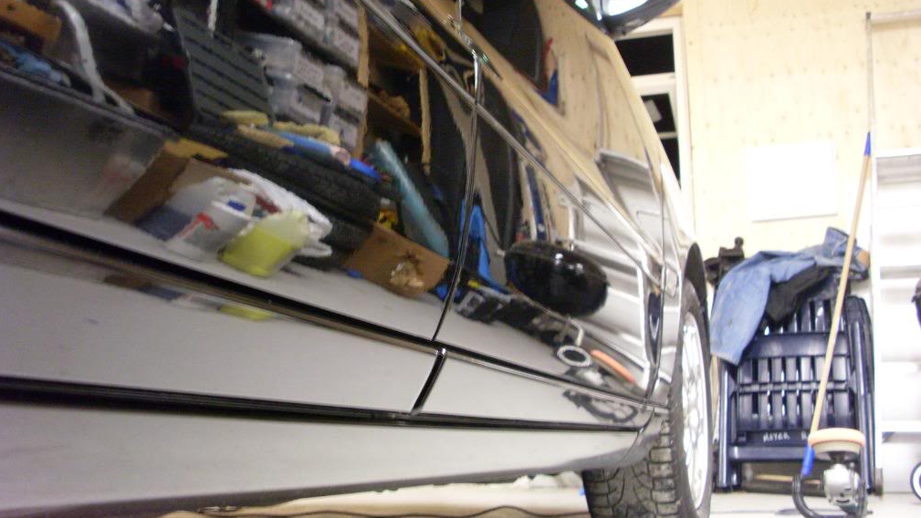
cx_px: 455
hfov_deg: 48.3
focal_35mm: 42
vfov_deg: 28.3
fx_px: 1026
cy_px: 192
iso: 200
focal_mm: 6.3
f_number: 3
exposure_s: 1/4
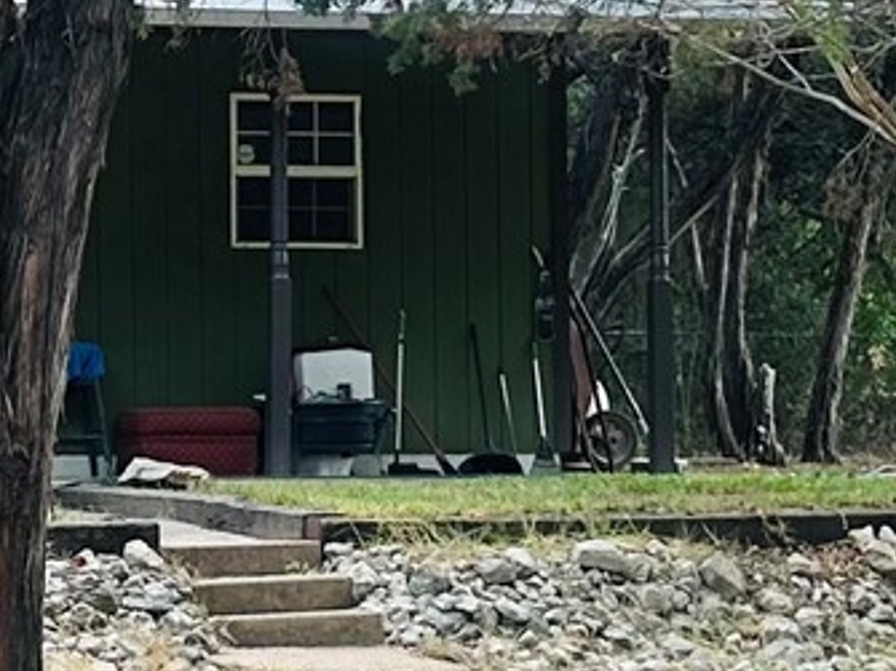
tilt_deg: +0.9
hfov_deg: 12.3
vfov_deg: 9.3
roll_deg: +0.9
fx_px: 4114
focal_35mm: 159
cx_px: 107
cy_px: 257
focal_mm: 5.7
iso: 50
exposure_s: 1/359
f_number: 1.5
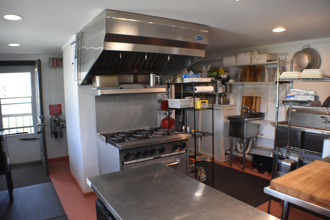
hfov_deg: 57.2
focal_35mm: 33
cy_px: 110
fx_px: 302
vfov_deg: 40.0
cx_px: 165
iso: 800
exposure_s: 1/125
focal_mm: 22
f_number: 3.8
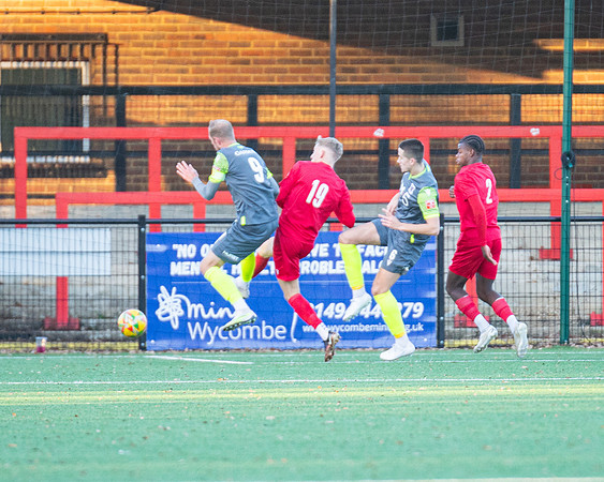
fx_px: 13059
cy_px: 195
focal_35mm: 731
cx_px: 368
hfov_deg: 2.6
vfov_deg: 2.1
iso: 1600
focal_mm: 300
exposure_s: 1/1250
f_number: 2.8
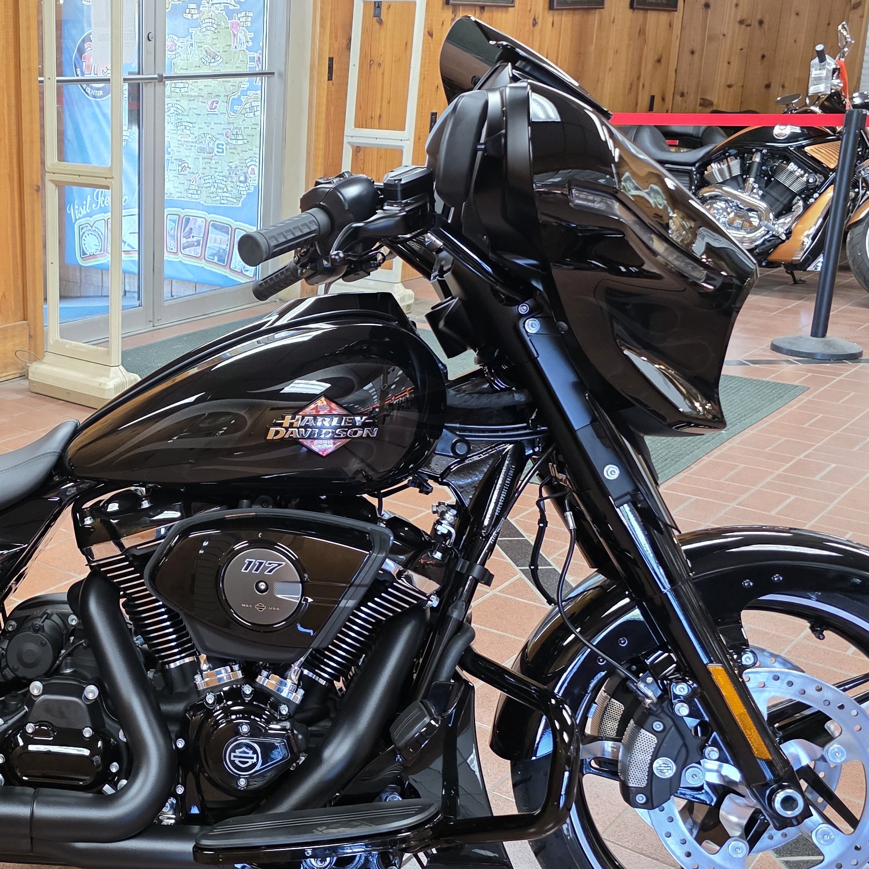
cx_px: 95
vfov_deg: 37.6
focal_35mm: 45
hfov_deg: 35.5
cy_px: 441
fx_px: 1278
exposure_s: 1/120
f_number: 1.7
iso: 640
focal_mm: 6.3
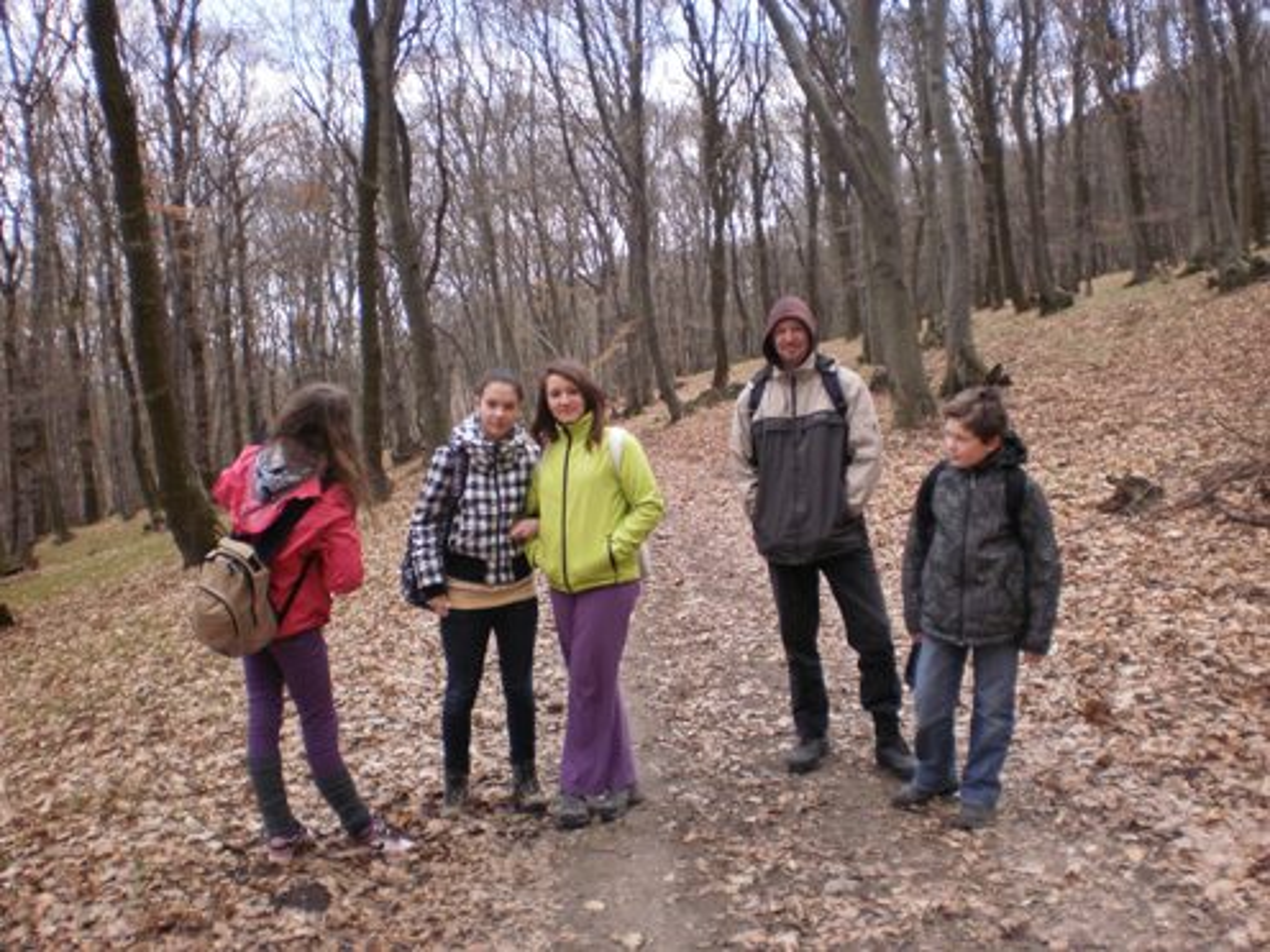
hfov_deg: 49.0
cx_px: 635
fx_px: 1394
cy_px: 476
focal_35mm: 38
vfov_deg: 37.7
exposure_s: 1/160
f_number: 3.1
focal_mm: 6.3
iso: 100
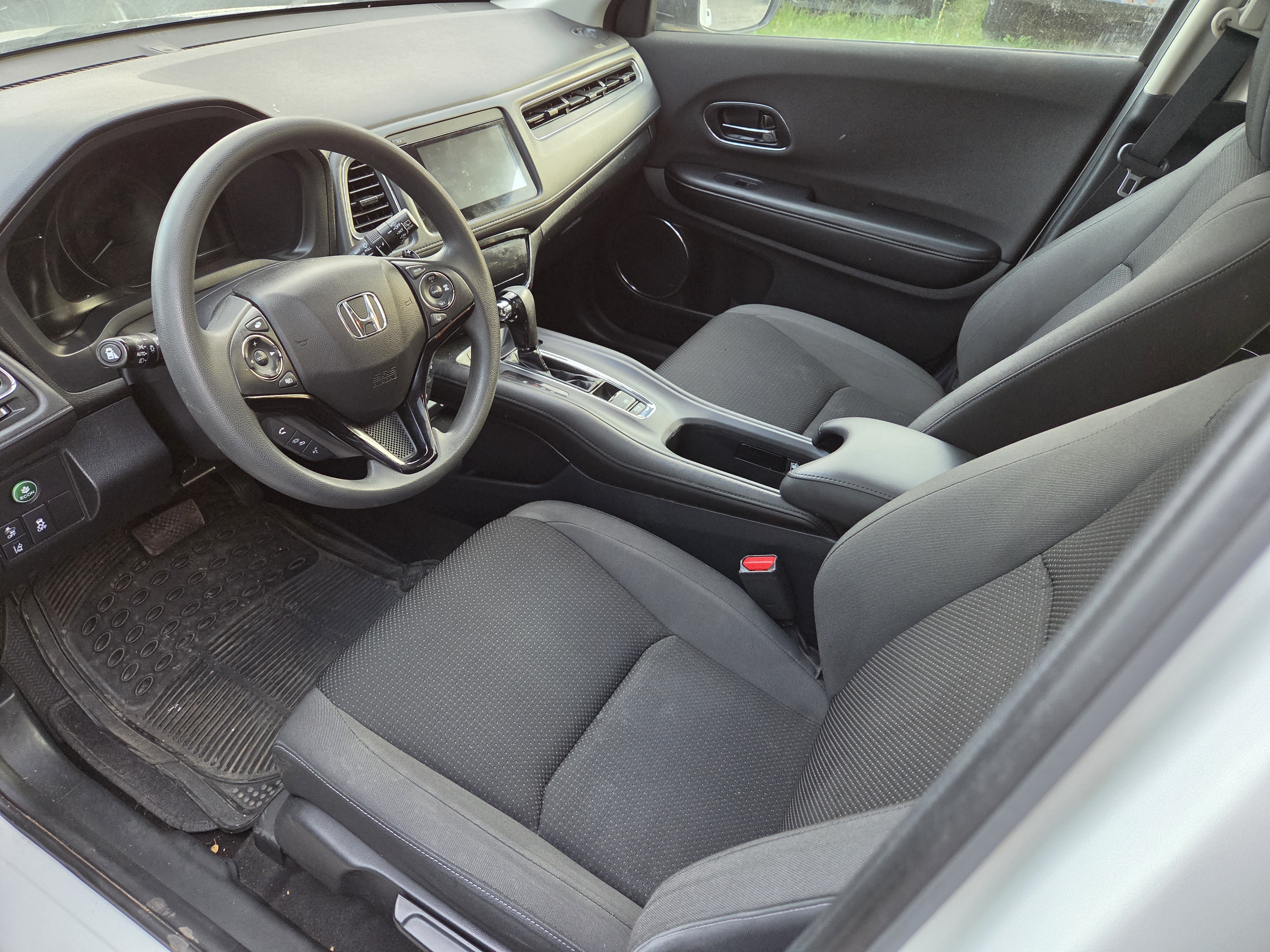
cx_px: 635
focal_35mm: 23
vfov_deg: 58.9
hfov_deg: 73.9
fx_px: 844
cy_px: 476
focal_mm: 5.4
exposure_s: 1/120
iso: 500
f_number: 1.8
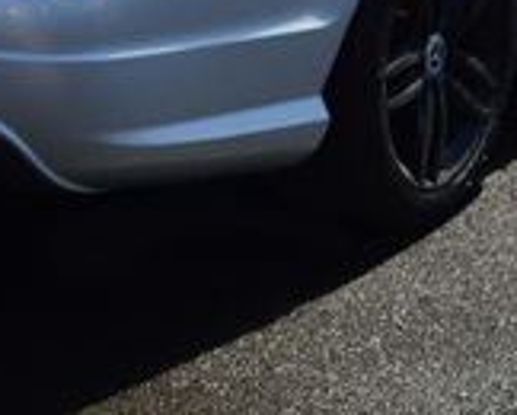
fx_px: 2038
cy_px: -233
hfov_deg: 14.4
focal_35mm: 133
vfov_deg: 11.1
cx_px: 109
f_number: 8
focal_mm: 24
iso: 100
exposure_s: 1/250
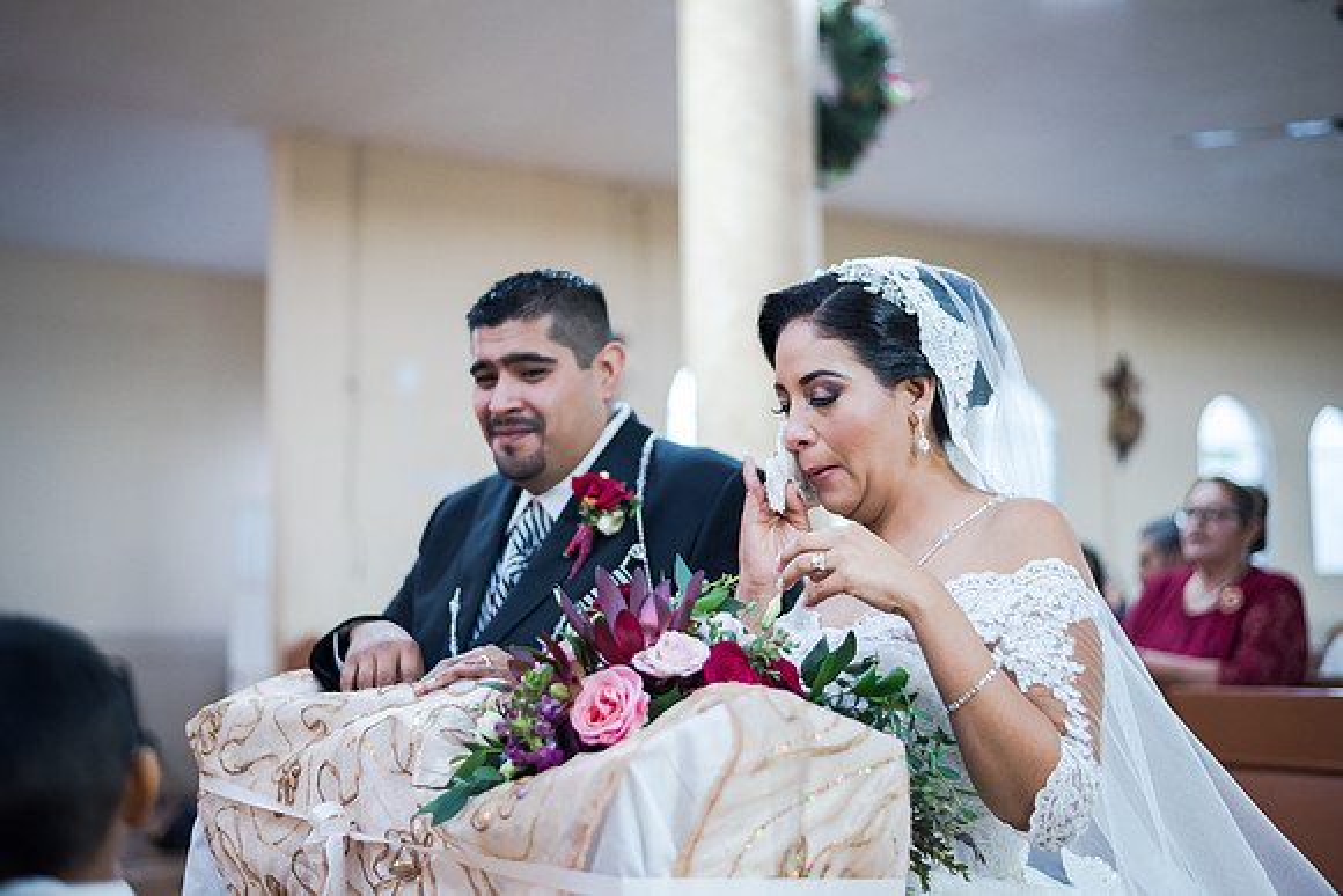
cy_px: 448
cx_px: 672
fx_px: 1866
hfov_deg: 39.6
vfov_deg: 27.0
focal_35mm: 50
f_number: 1.8
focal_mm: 50
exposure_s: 1/160
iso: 1600
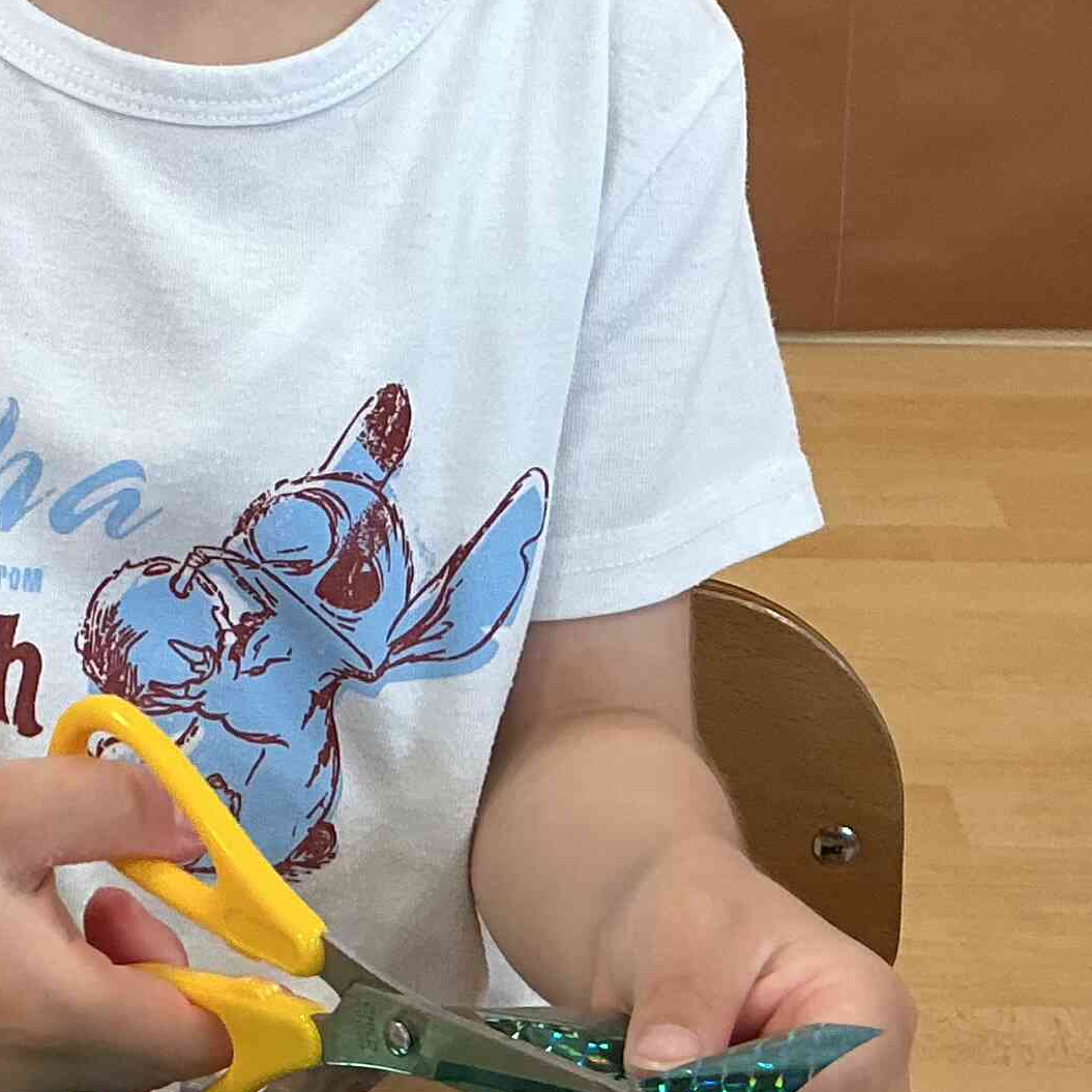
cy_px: 104
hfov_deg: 17.5
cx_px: 159
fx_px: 3498
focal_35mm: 98
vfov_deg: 17.5
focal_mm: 3
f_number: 1.8
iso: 64
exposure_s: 1/120
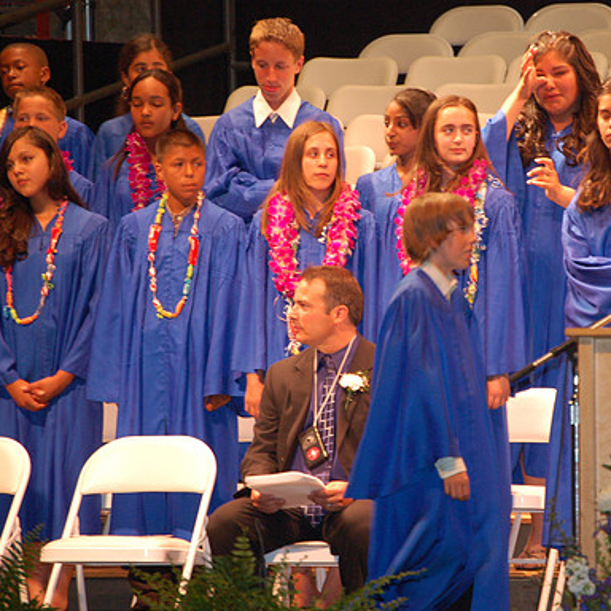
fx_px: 7688
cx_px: 452
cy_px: 306
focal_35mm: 385
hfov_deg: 4.5
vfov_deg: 4.6
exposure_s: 1/60
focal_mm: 200
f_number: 5.6
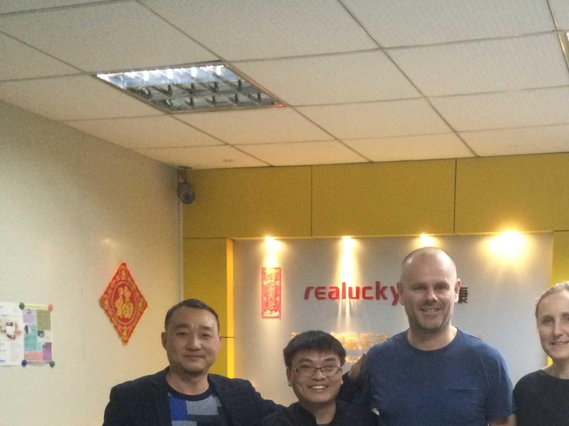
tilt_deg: -9.5
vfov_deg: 25.7
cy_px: 456
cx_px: 380
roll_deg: +0.0
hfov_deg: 35.8
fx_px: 871
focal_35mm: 53
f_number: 2.2
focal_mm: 4.15
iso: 320
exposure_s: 1/25
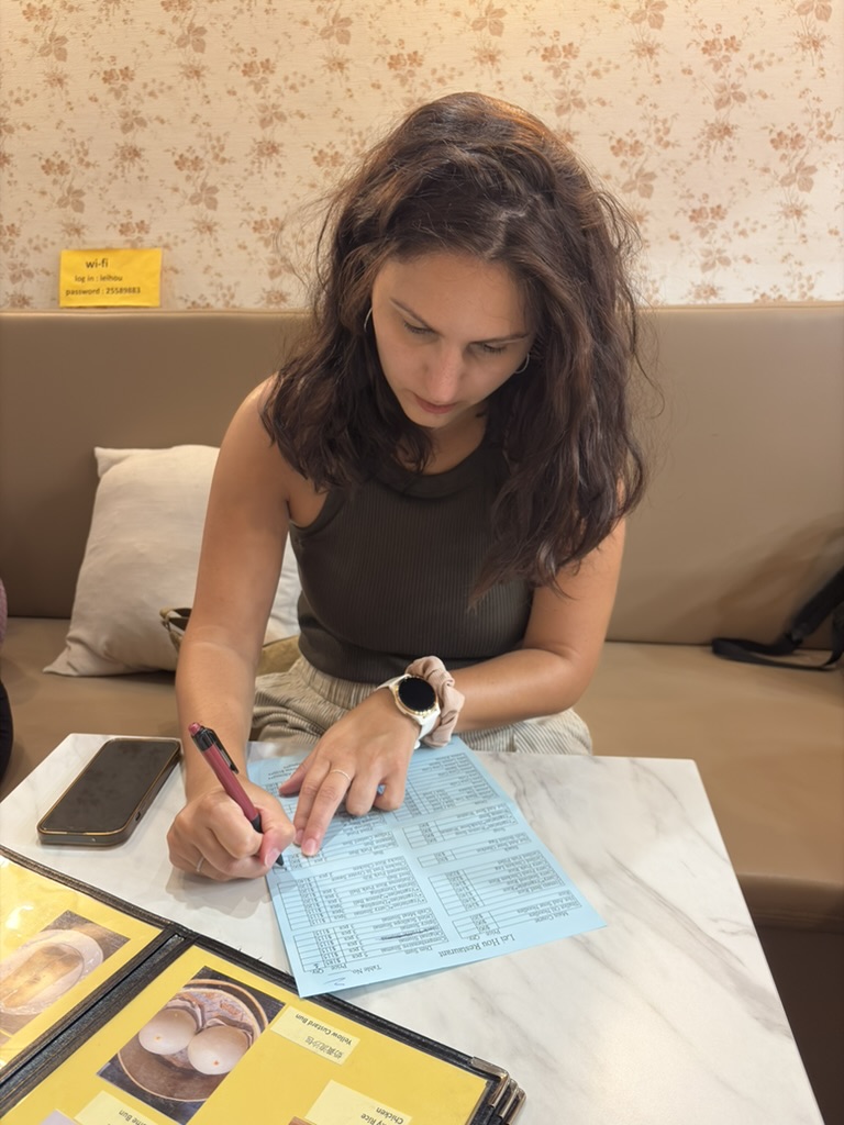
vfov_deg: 67.3
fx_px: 845
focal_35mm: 26
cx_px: 422
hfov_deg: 53.1
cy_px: 562
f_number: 1.6
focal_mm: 5.96
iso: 250
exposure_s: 1/30
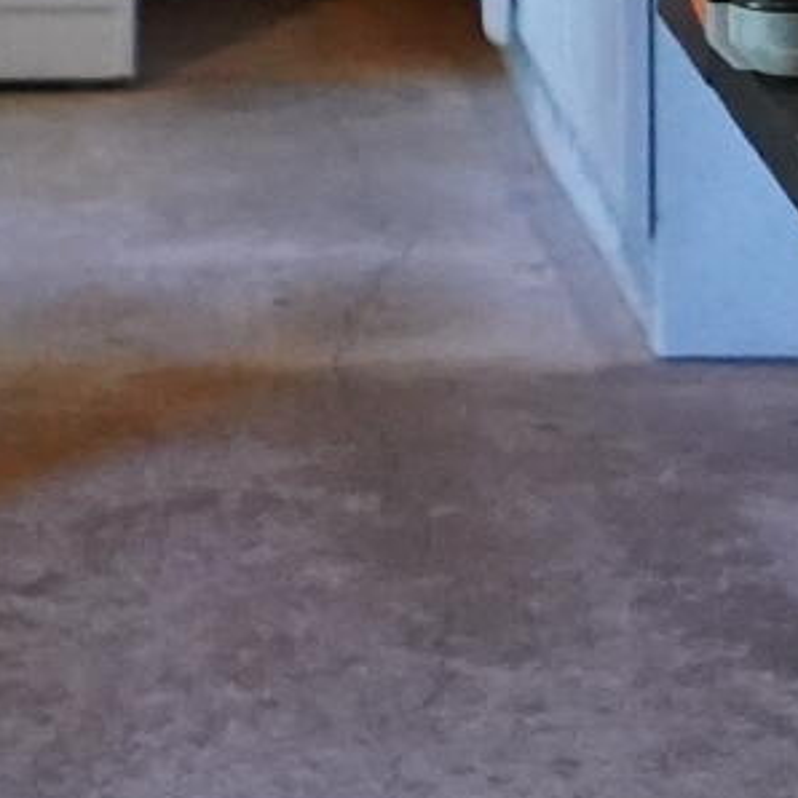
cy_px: -726
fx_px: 5347
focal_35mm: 205
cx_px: -509
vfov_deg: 8.2
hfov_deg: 8.3
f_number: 4
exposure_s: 1/160
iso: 8000
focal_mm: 24
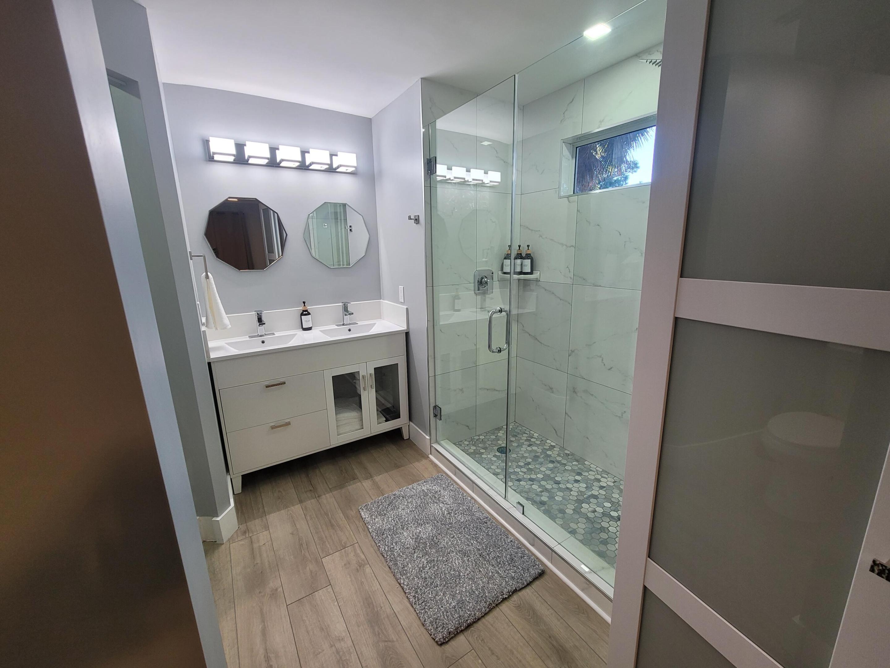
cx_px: 445
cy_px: 334
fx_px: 334
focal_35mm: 13
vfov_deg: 89.9
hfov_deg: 106.2
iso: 125
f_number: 2.2
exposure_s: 1/60
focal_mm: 2.2
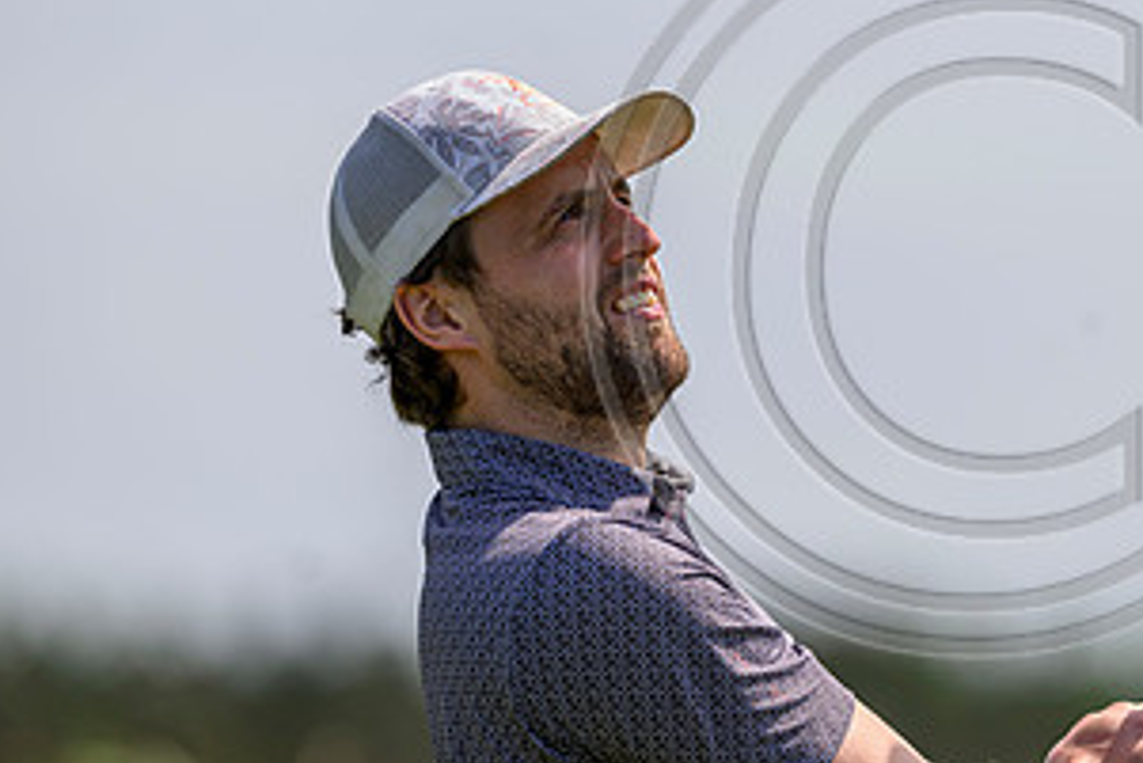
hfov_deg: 2.7
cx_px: 972
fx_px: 24458
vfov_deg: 1.8
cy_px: 264
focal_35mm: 770
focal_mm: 400
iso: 500
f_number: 4.5
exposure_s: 1/3200
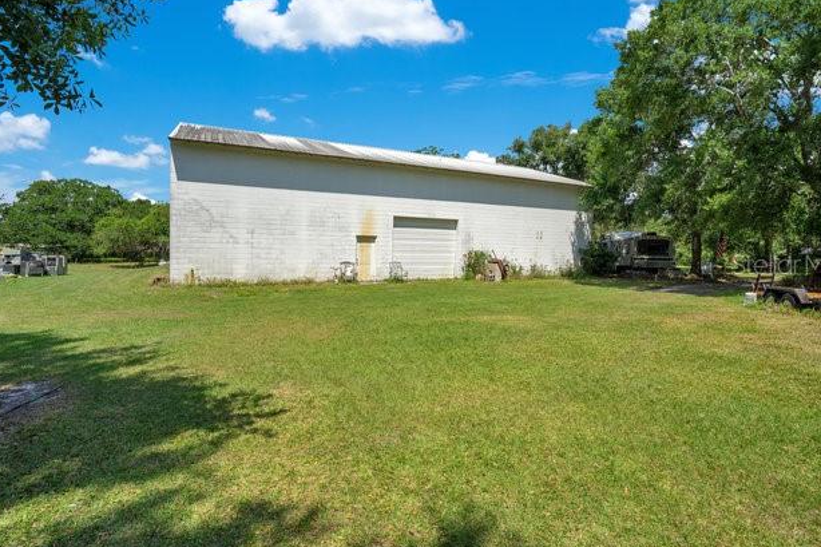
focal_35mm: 18
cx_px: 423
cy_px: 264
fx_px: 410
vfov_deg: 67.3
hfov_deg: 90.0
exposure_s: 1/200
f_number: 11
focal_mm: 17
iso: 100
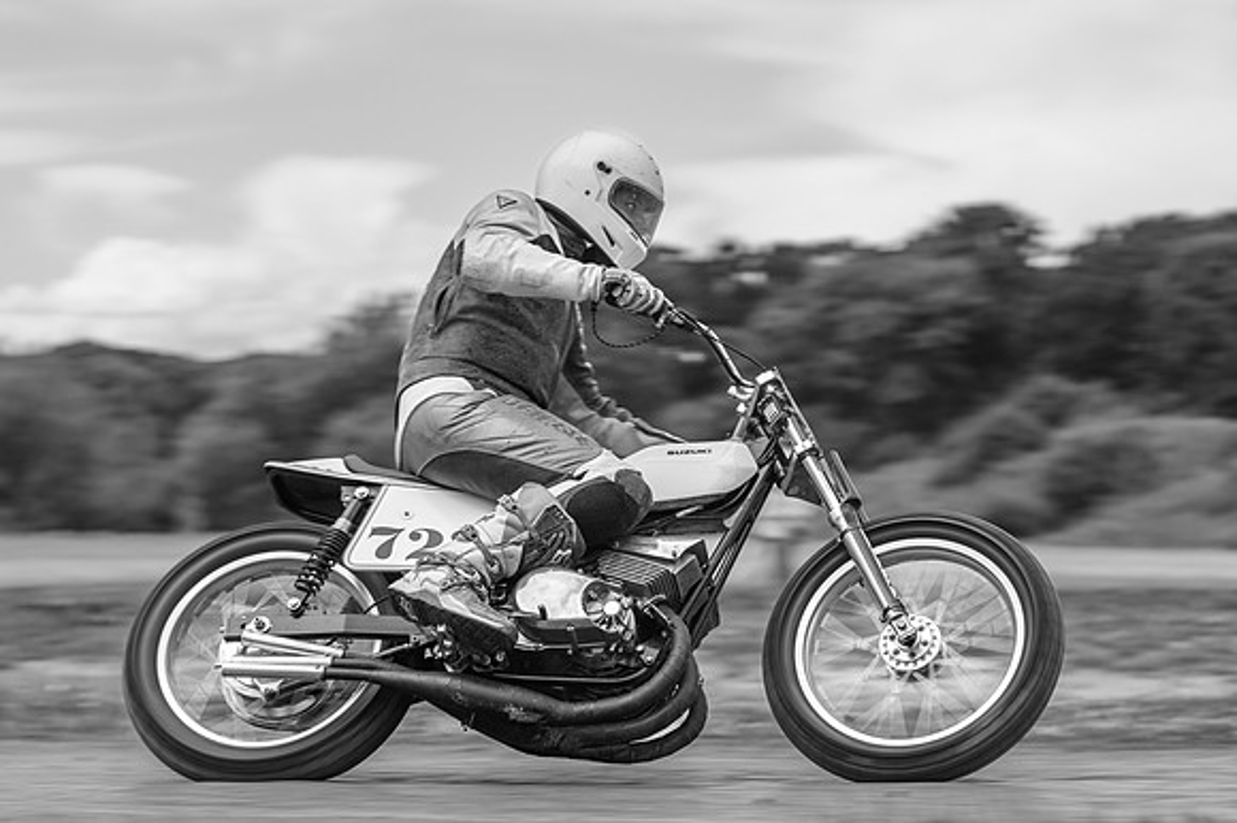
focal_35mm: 121
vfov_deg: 11.3
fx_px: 4155
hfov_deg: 16.9
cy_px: 412
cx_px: 618
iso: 64
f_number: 4
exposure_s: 1/250
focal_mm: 81
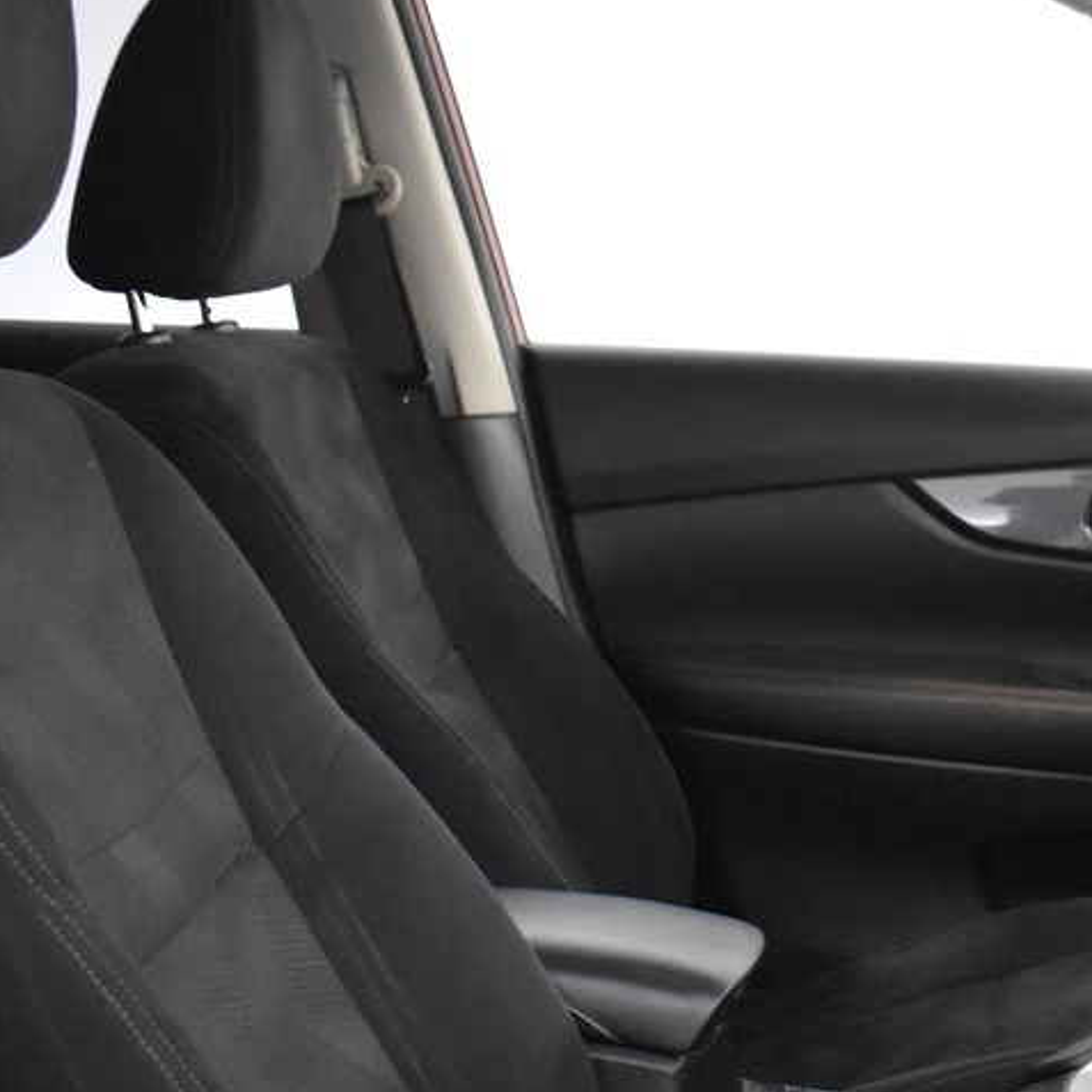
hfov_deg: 20.6
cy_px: 870
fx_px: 2784
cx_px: 1337
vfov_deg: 21.9
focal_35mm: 78
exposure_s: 1/20
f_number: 3.5
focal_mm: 18
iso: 3200
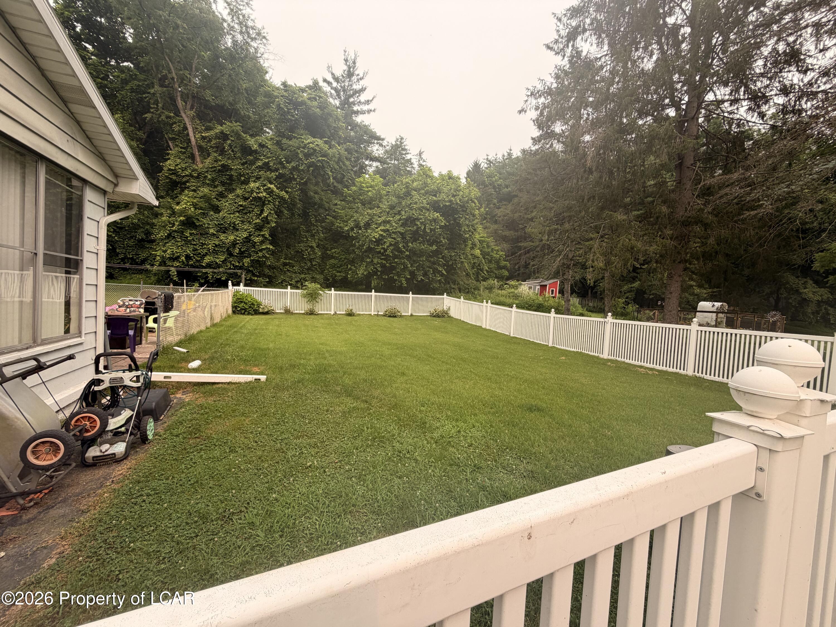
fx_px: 338
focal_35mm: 14
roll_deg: -2.3
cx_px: 418
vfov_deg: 85.7
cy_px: 314
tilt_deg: -2.8
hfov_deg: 102.1
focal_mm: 2.22
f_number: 2.2
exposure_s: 1/502
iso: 50
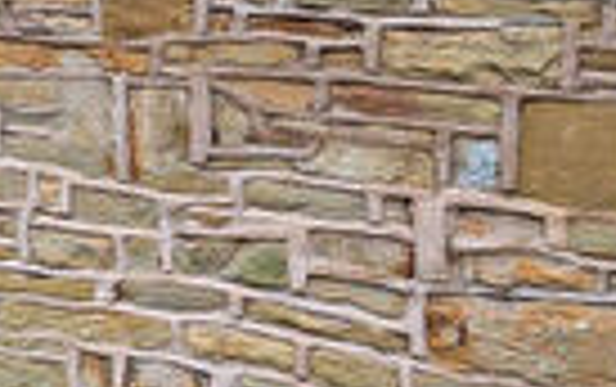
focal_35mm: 73
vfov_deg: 17.5
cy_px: -7
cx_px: -558
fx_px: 1227
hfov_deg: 19.3
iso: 320
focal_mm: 14
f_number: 10
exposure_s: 1/100
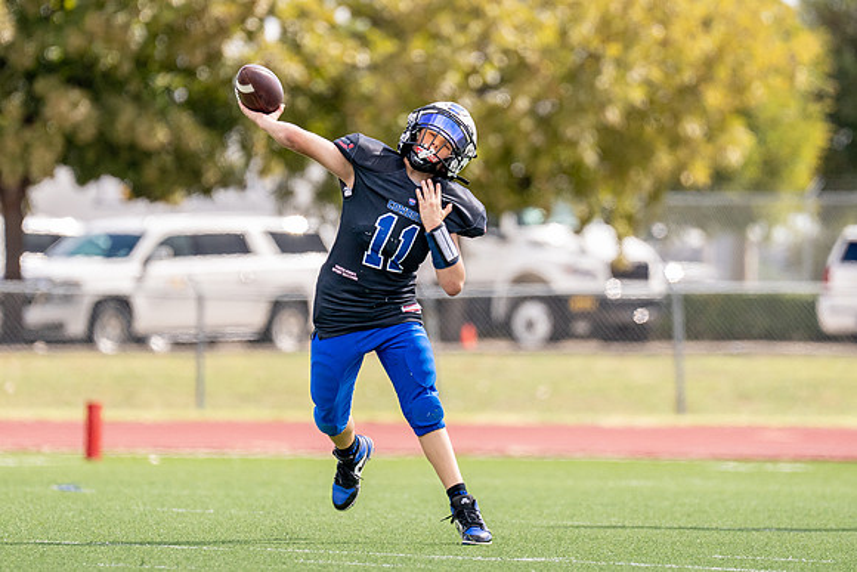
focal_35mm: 389
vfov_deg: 3.5
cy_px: 247
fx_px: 9260
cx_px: 413
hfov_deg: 5.3
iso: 320
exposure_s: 1/4000
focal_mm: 200
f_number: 2.8
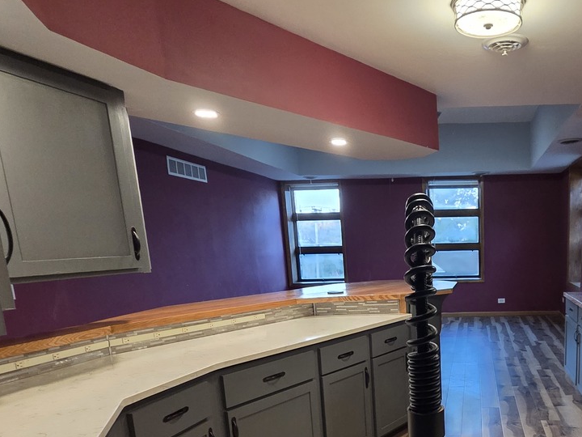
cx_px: 456
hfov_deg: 62.3
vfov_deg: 50.7
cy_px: 332
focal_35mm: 26
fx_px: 437
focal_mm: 2.2
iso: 500
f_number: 2.2
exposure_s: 1/60
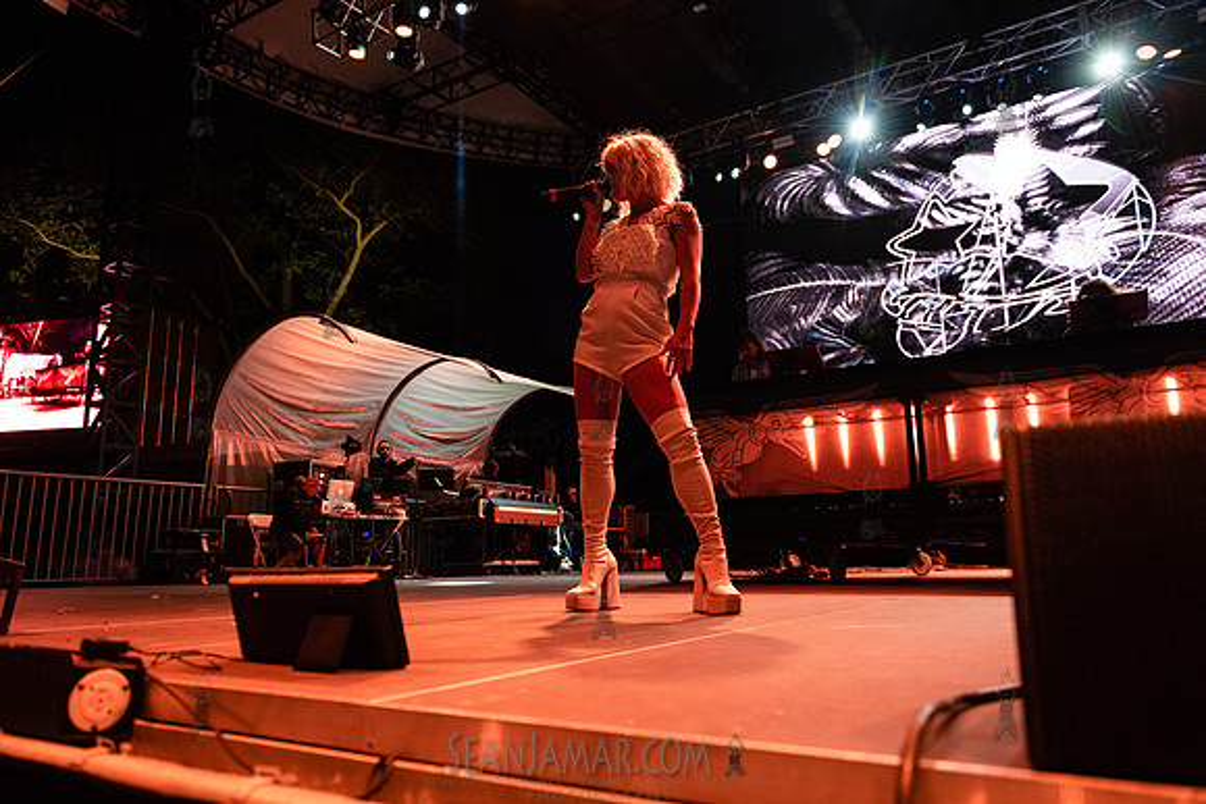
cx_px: 603
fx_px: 804
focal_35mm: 24
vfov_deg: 53.2
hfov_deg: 73.7
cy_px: 402
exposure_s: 1/400
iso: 2000
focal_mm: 24
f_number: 3.2
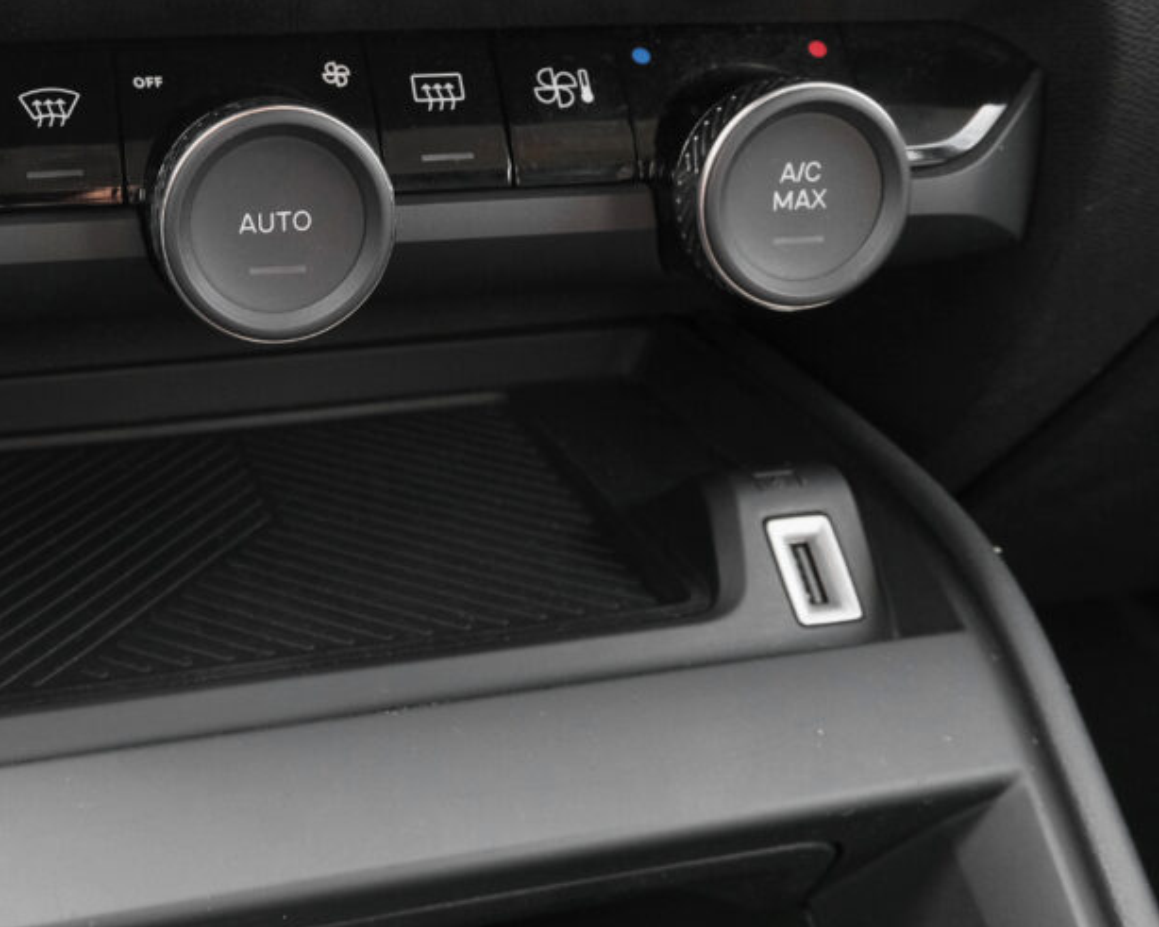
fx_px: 1612
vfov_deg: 31.9
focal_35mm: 47
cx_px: 223
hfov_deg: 38.0
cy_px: 335
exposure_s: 1/60
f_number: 9
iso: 2000
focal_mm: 20.3
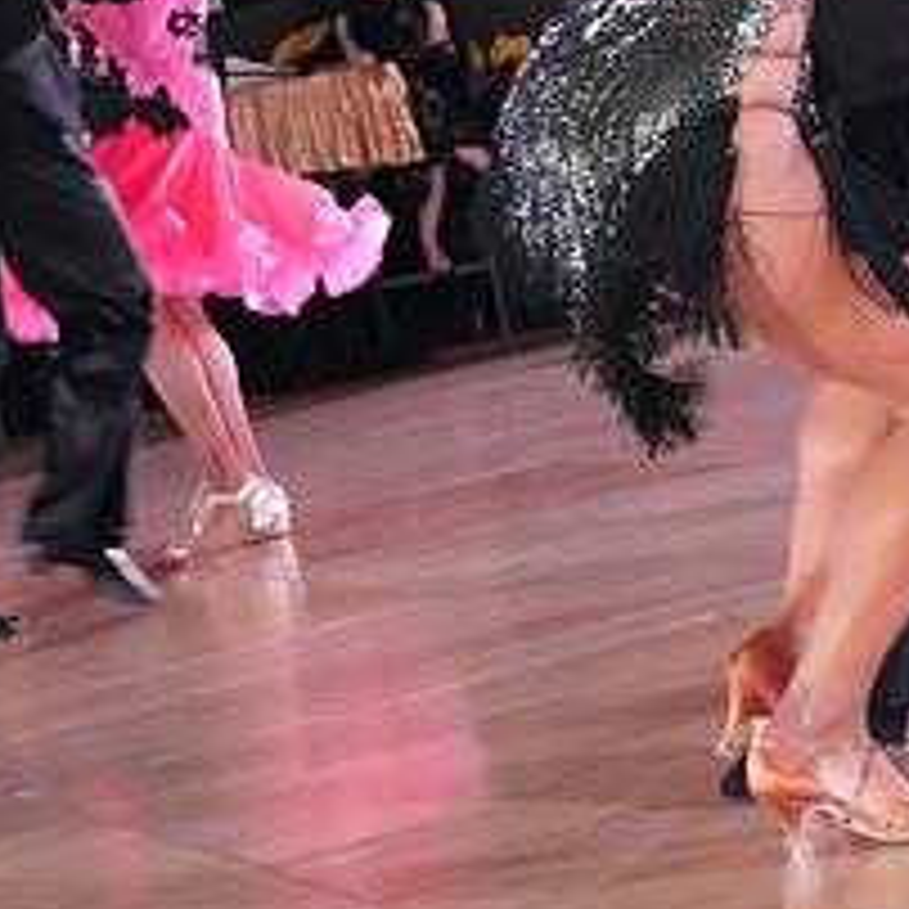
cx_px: 749
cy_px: -202
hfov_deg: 13.7
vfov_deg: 13.3
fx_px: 3773
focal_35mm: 127
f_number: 6.3
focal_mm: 52
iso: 6400
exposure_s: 1/250
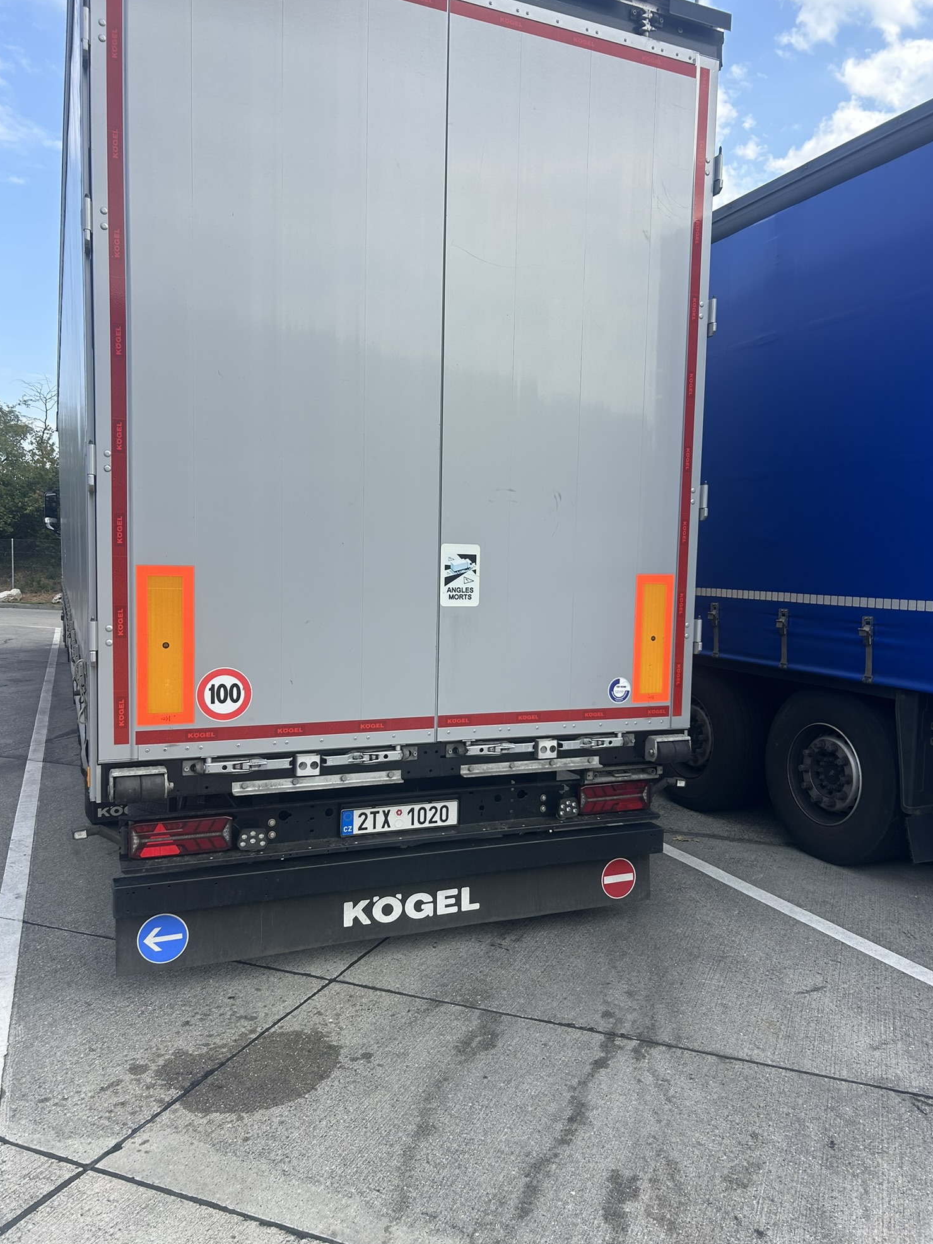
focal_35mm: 27
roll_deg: -1.2
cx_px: 481
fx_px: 970
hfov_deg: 51.3
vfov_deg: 65.3
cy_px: 638
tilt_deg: -3.2
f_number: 1.5
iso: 50
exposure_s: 1/1295
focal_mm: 5.7
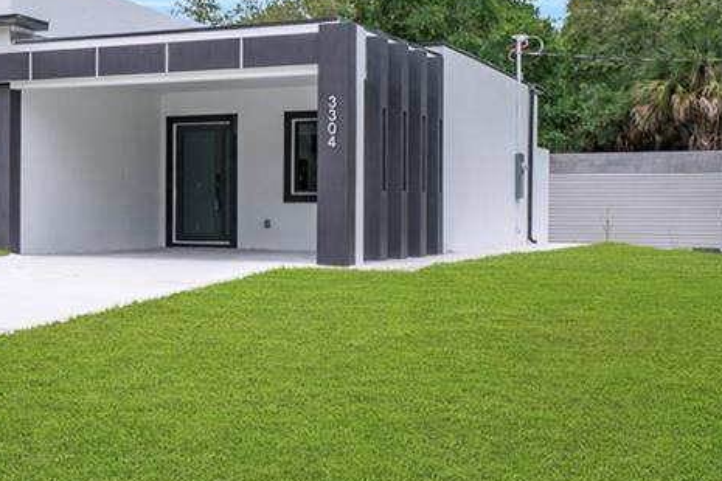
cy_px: 113
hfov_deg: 29.5
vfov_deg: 20.4
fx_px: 1324
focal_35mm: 66
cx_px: 107
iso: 100
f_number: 7.1
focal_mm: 20
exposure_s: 1/200
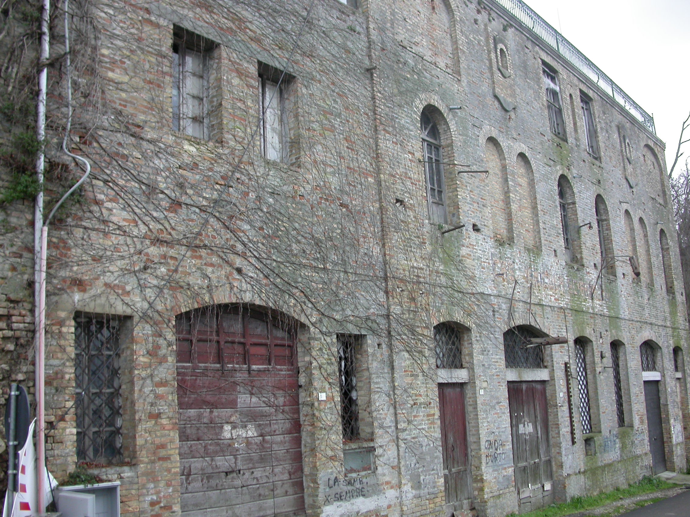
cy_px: 258
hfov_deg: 49.0
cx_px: 345
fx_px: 757
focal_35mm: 38
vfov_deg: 37.7
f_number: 2.6
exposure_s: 1/48.5
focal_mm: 7.85
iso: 100
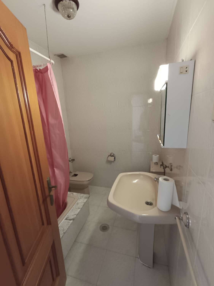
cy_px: 143
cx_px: 107
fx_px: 124
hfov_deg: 81.7
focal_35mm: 15
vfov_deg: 98.2
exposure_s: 1/25
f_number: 2.2
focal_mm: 1.65
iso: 576
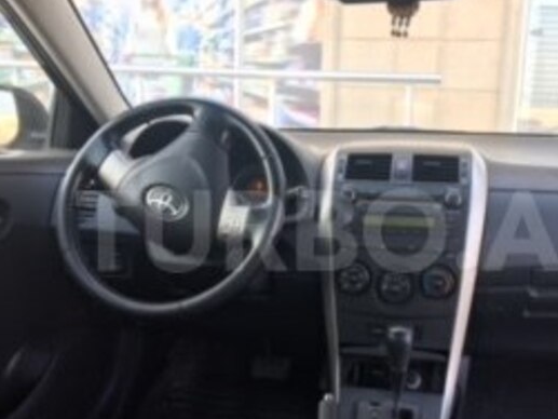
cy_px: 231
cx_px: 352
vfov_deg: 38.6
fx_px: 597
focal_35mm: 37
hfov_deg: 49.6
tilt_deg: -7.4
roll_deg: -2.3
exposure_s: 1/100
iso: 40
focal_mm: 4.15
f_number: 2.2
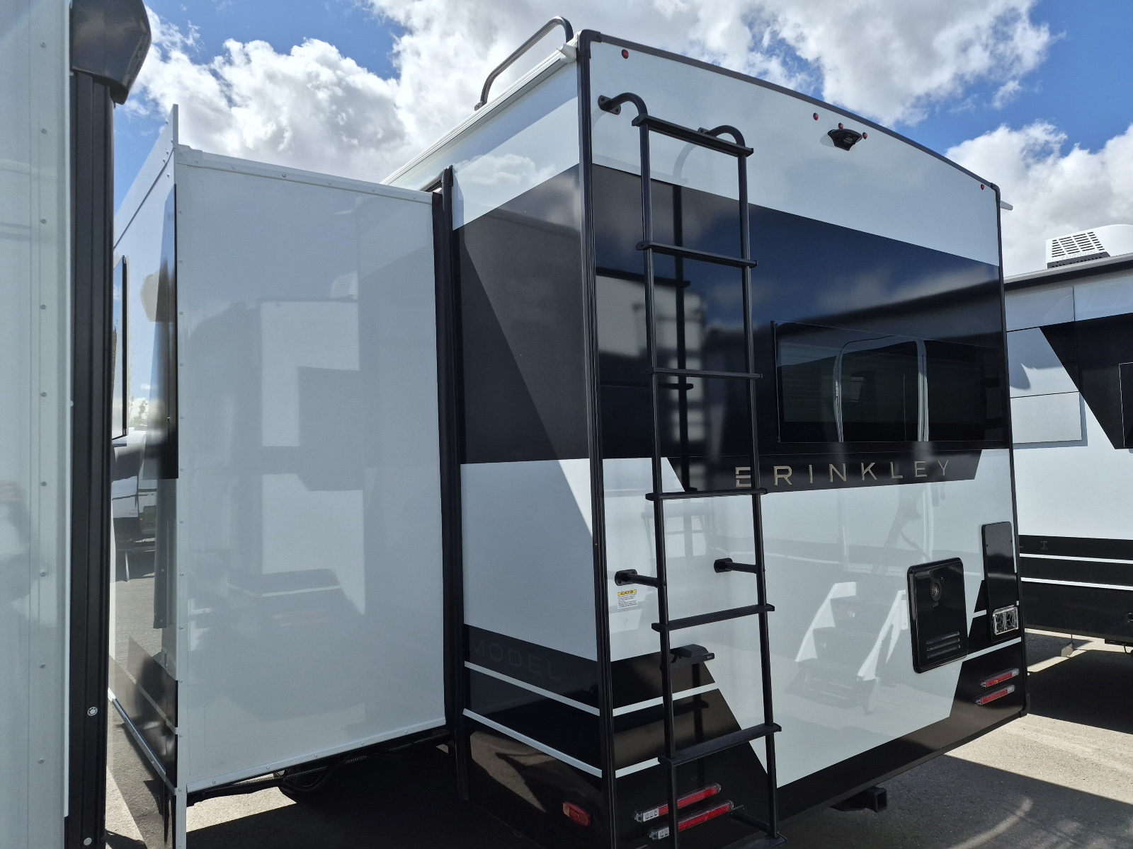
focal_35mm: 23
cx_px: 566
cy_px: 424
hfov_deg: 73.9
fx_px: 753
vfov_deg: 58.9
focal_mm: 5.4
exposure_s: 1/10000
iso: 80
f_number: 1.8
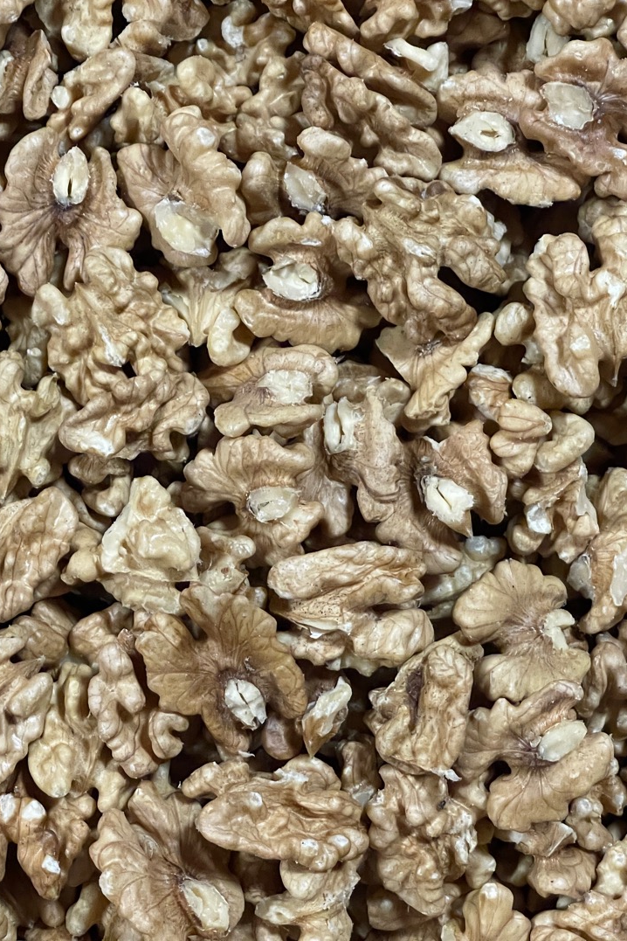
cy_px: 470
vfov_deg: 22.9
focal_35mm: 89
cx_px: 228
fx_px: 2325
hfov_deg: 15.3
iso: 500
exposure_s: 1/50
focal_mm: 7.5
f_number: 2.2
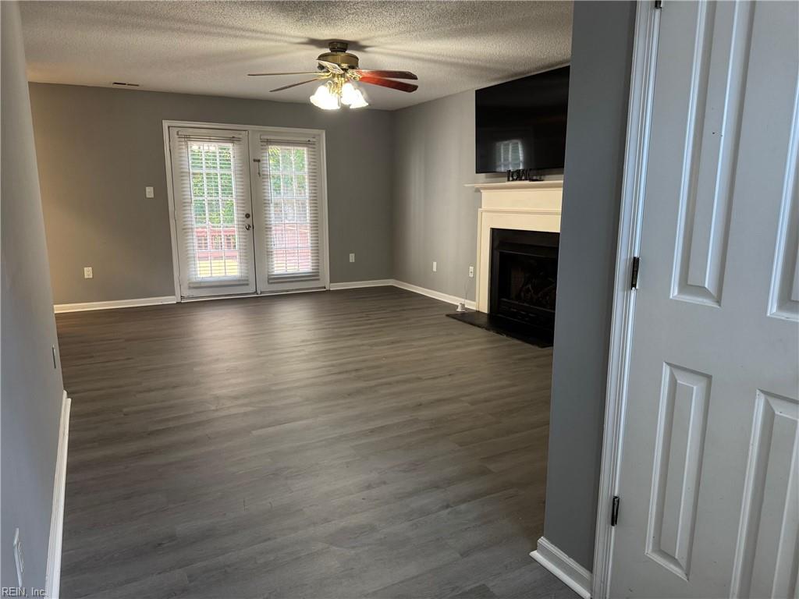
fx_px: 554
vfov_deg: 56.8
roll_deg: +0.1
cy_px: 300
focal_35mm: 24
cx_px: 400
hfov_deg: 71.6
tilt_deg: -11.5
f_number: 1.78
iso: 250
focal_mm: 6.76
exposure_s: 1/60
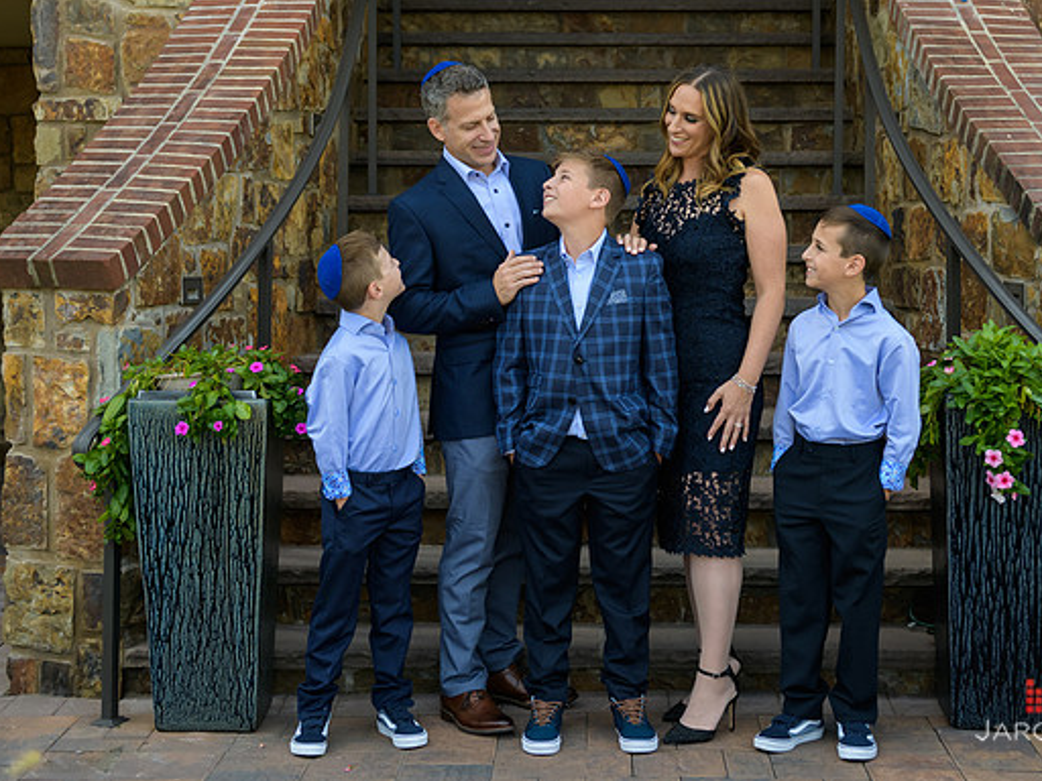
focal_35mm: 63
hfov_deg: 30.7
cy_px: 268
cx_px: 580
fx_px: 1896
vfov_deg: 23.2
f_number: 3.2
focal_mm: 44
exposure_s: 1/800
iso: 200
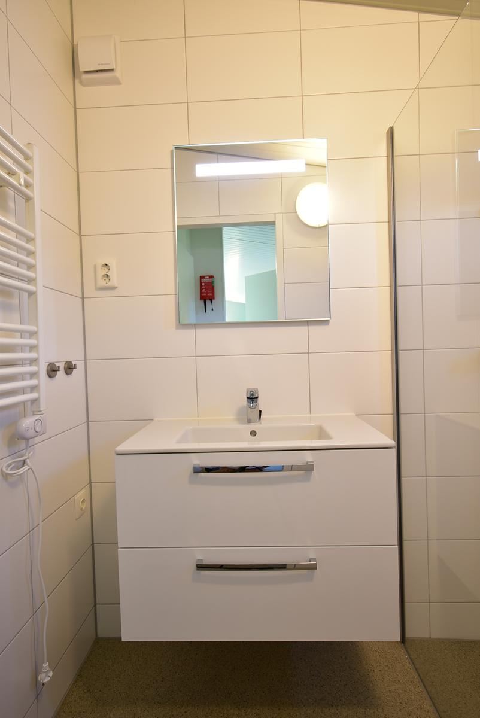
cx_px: 240
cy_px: 359
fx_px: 359
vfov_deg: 90.0
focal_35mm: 18
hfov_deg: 67.5
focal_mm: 12
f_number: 4.8
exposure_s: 1/4
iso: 100
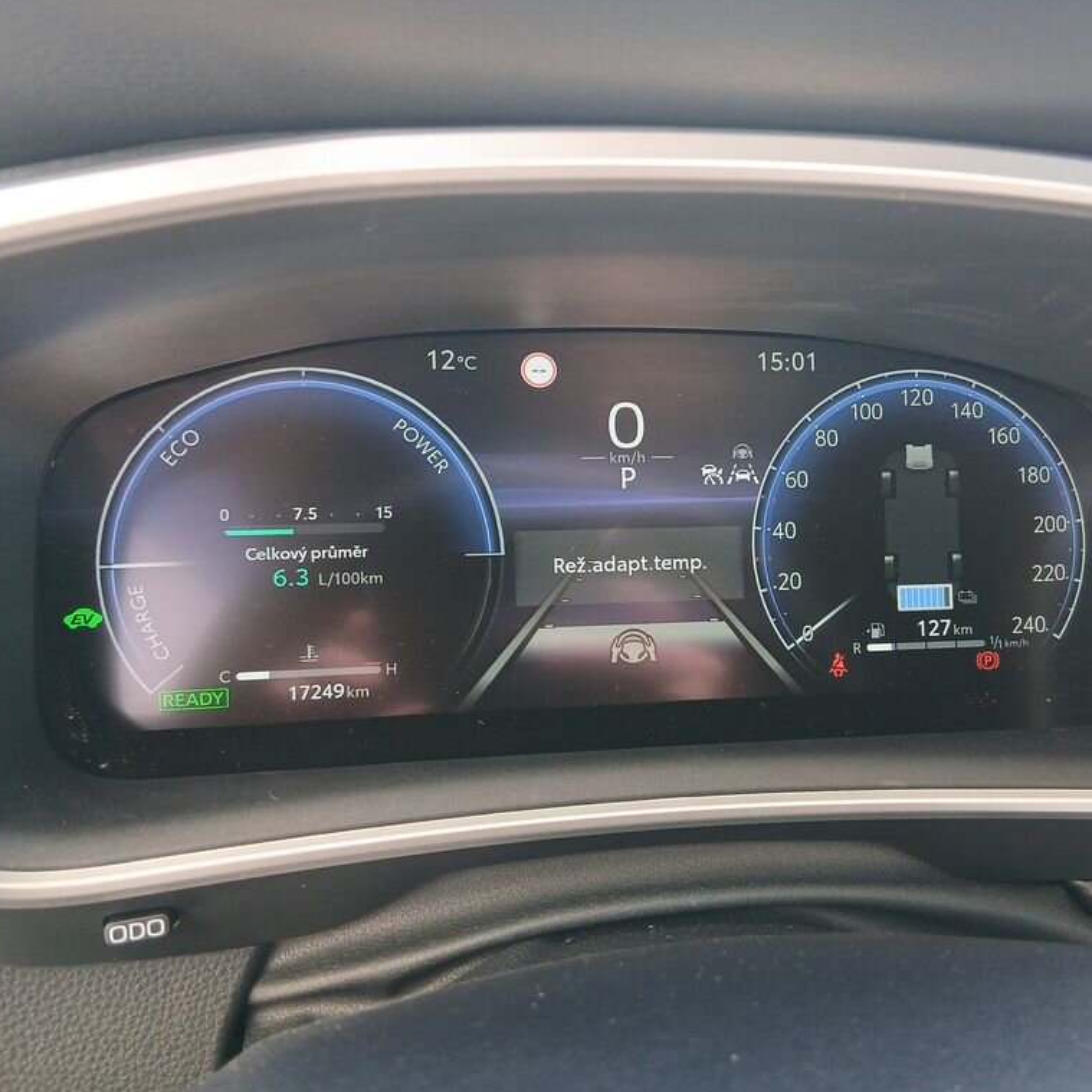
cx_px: 632
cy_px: 544
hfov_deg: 52.3
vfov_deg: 52.5
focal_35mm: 31
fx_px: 1106
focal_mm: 3.98
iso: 160
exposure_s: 1/60
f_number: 1.8
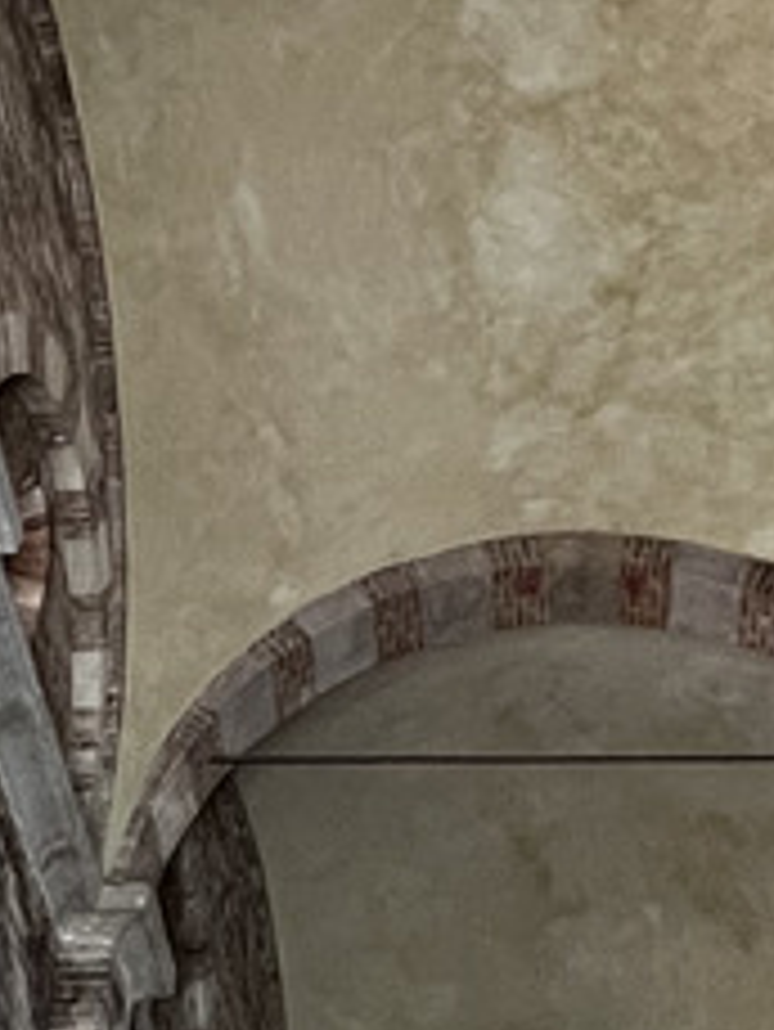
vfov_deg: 28.5
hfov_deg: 21.6
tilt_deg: +46.7
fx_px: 2025
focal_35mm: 68
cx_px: 508
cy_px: 481
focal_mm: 1.57
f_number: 1.8
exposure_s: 1/60
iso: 500
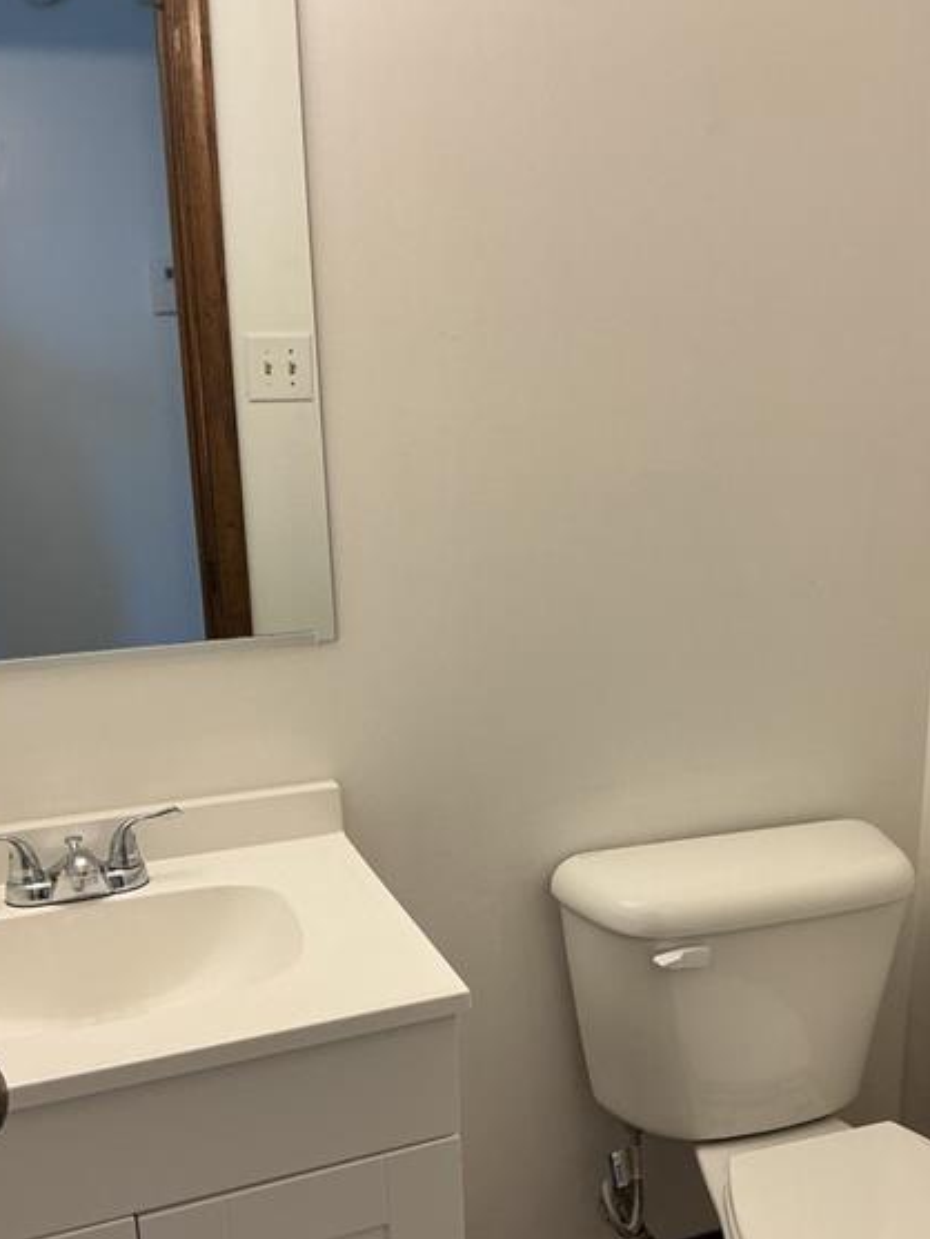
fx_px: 1432
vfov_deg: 46.5
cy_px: 759
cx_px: 576
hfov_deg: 35.8
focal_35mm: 40
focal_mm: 3
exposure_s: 1/120
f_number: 1.8
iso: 40
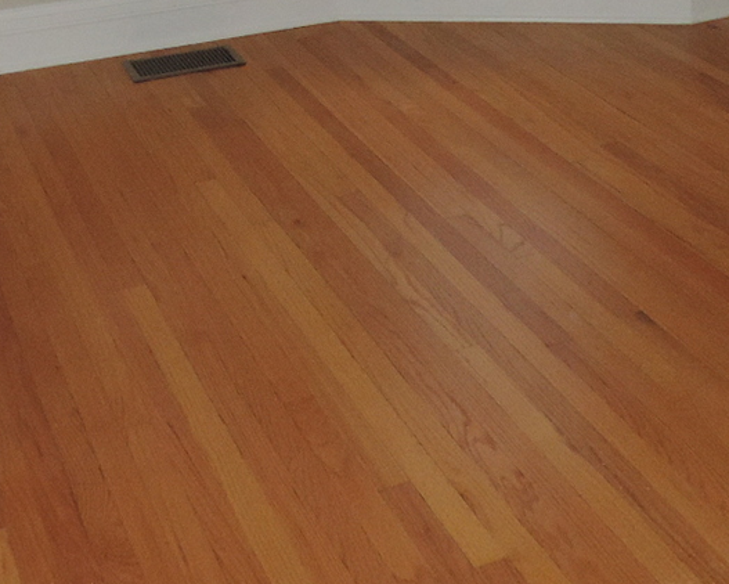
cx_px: 300
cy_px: -134
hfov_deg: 29.5
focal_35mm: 64
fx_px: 1381
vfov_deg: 21.9
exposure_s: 1/60
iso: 800
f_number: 3
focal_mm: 4.3
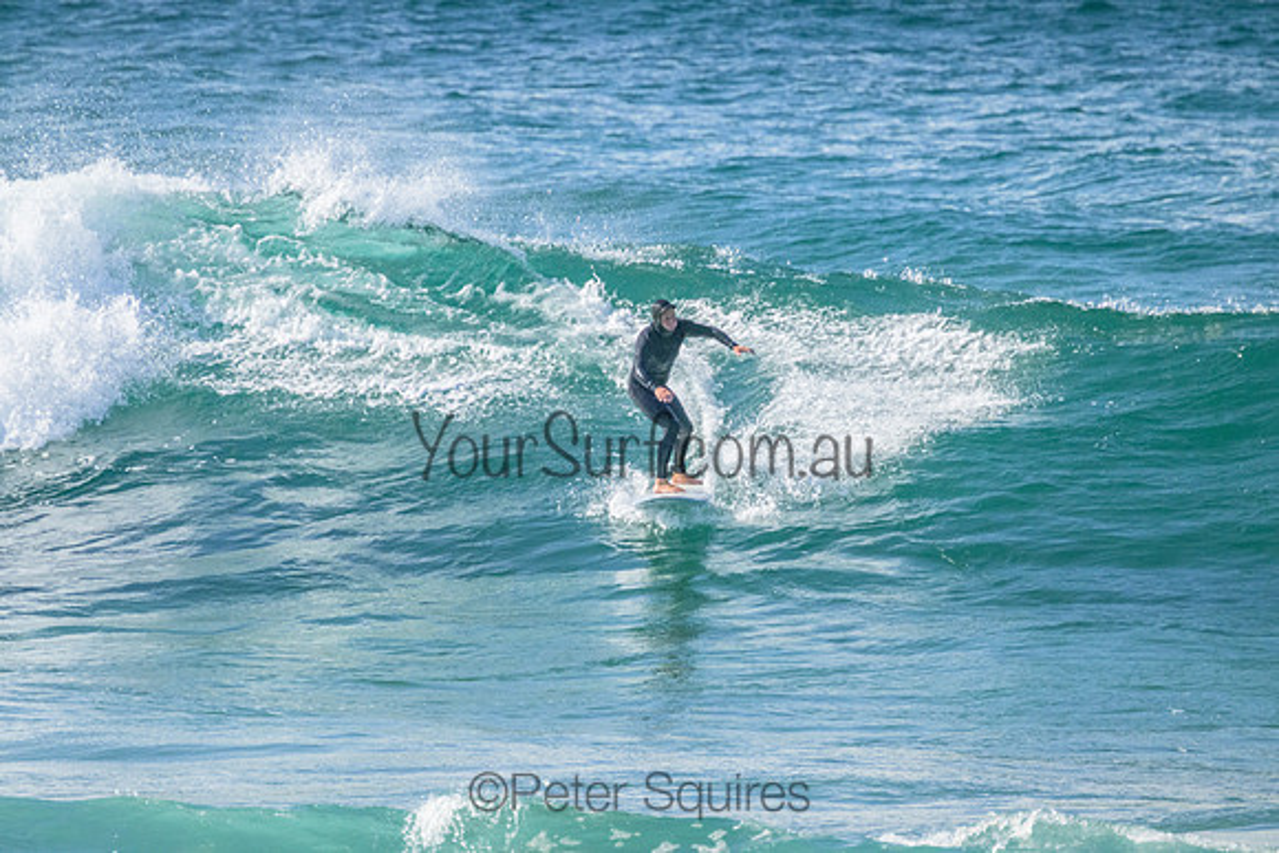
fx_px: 28428
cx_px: 640
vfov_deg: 1.7
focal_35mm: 800
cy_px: 426
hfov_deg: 2.6
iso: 4000
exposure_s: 1/1600
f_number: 11
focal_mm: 800
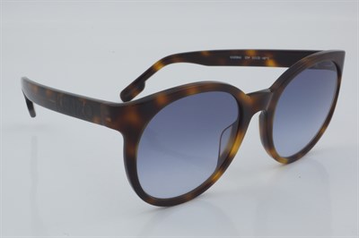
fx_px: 747
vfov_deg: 18.2
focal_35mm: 75
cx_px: 180
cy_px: 119
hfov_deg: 27.0
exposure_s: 1/3
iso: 100
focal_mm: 50
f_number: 32
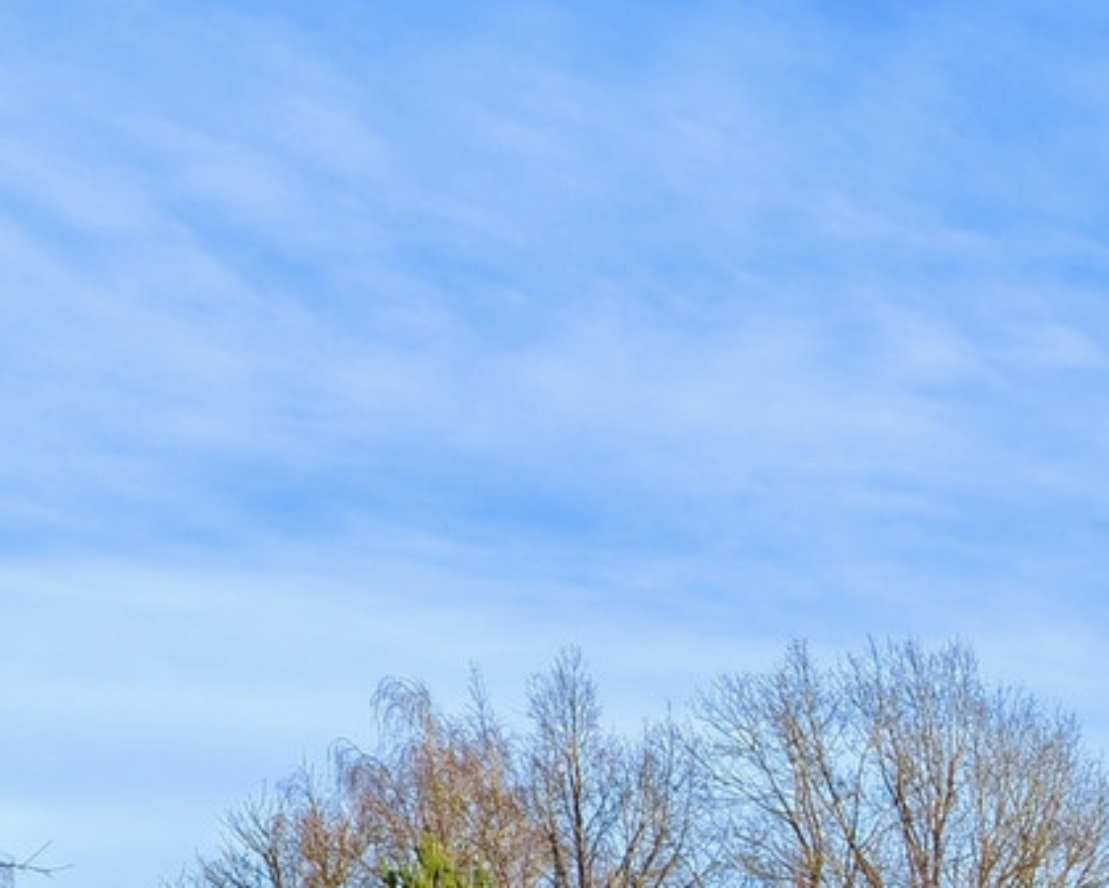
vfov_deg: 14.8
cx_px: 1914
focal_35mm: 93
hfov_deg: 17.3
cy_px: 1517
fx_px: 3052
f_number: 1.9
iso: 50
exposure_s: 1/980
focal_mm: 5.3
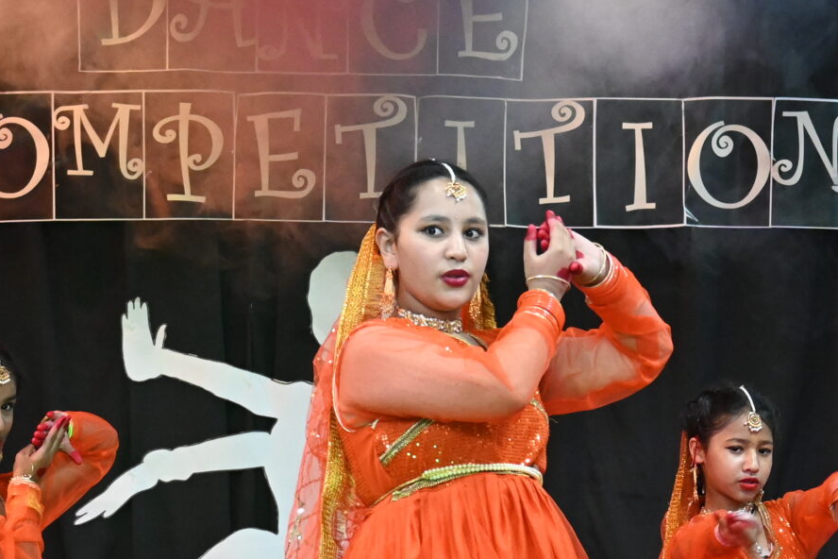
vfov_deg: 5.1
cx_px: 386
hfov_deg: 7.7
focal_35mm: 268
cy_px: 528
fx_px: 6238
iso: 2500
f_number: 4.8
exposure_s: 1/125
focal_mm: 62
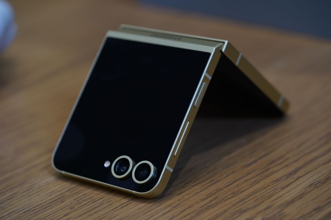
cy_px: 110
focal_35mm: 90
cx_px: 166
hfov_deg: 22.6
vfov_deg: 15.2
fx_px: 827
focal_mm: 90
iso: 640
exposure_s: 1/160
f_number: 4.5
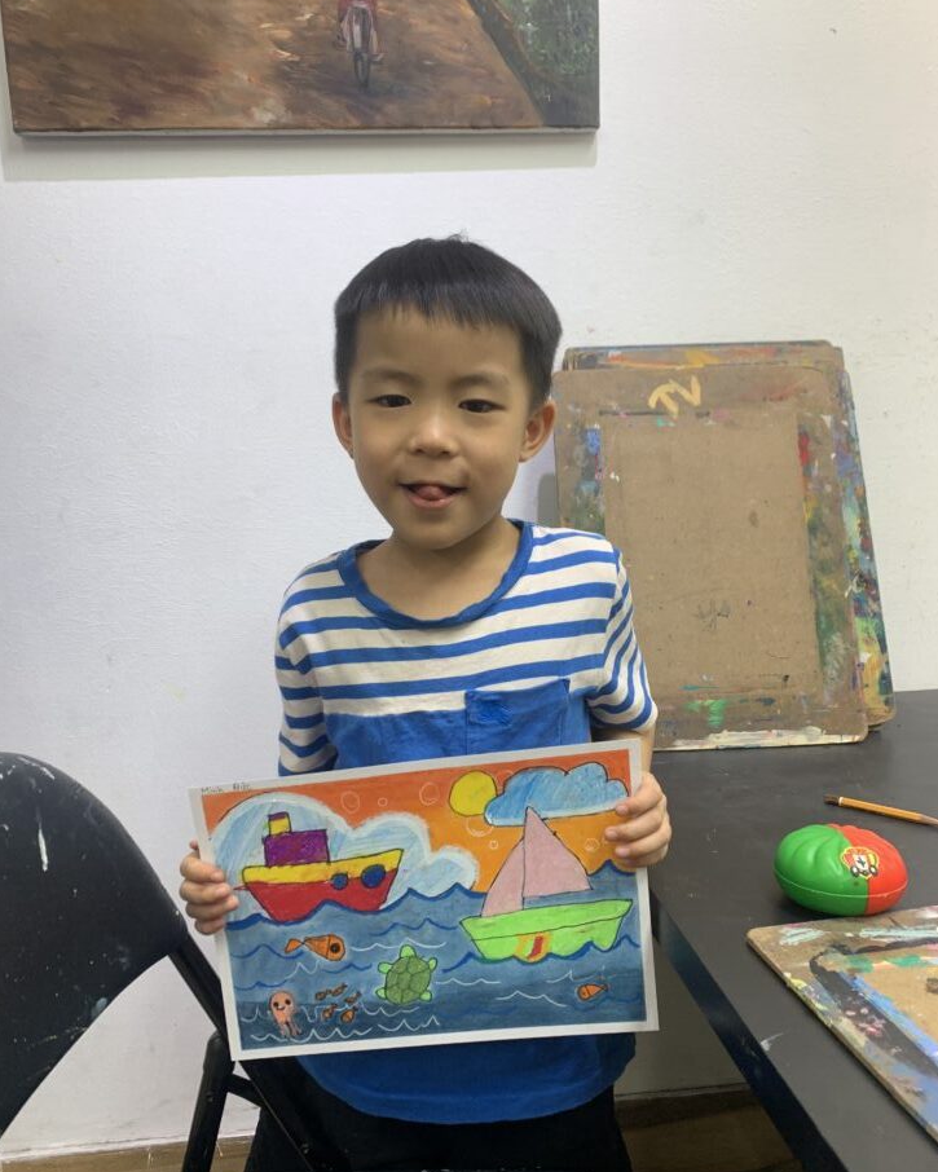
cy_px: 605
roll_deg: +1.5
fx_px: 971
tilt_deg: -9.5
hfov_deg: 51.5
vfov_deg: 62.2
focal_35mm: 28
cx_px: 459
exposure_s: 1/100
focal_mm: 4.25
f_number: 1.8
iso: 50
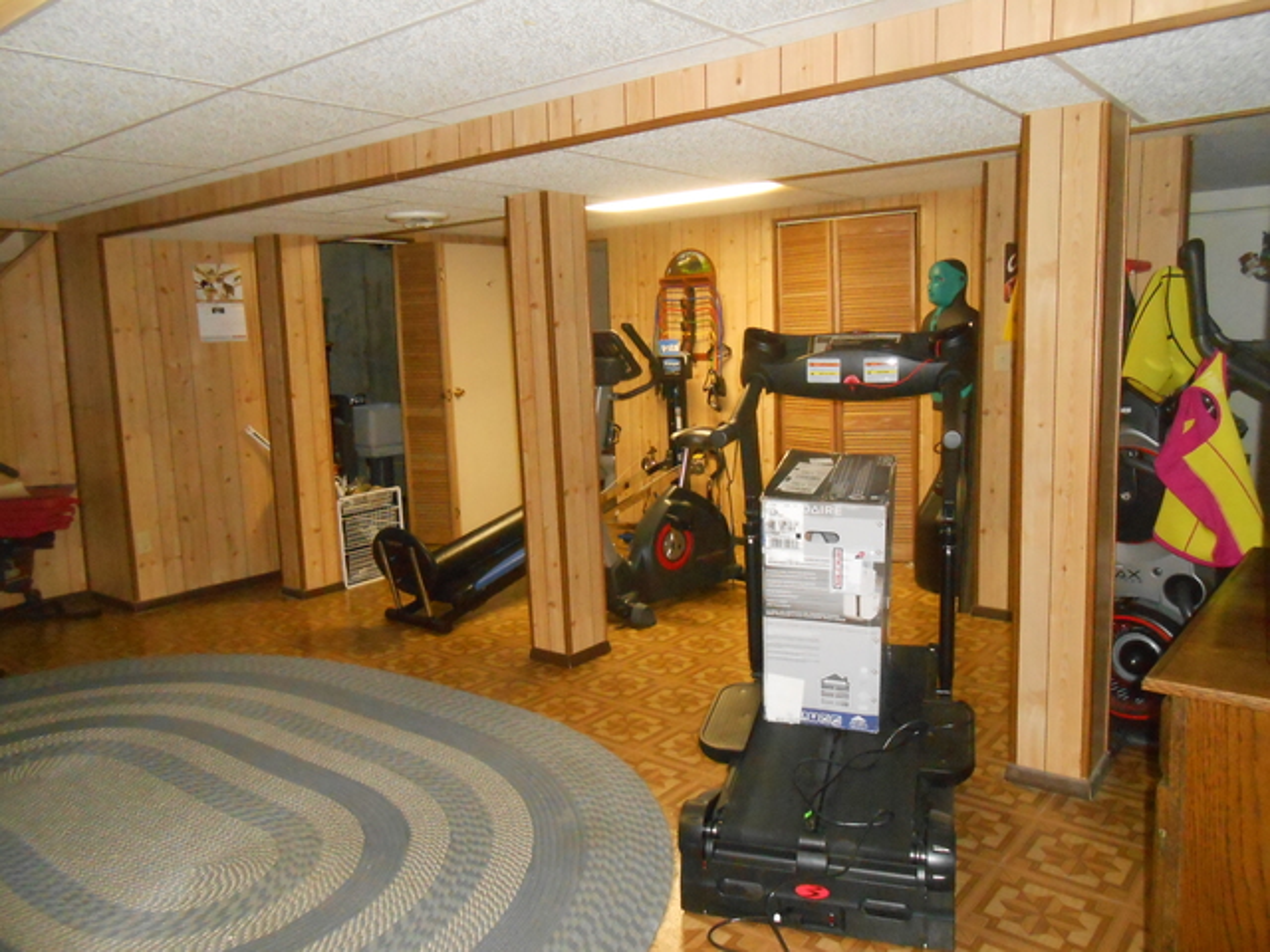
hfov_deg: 67.3
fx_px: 954
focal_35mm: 26
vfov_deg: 53.1
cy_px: 476
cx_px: 635
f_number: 3.5
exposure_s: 1/25
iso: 1000
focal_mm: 4.6
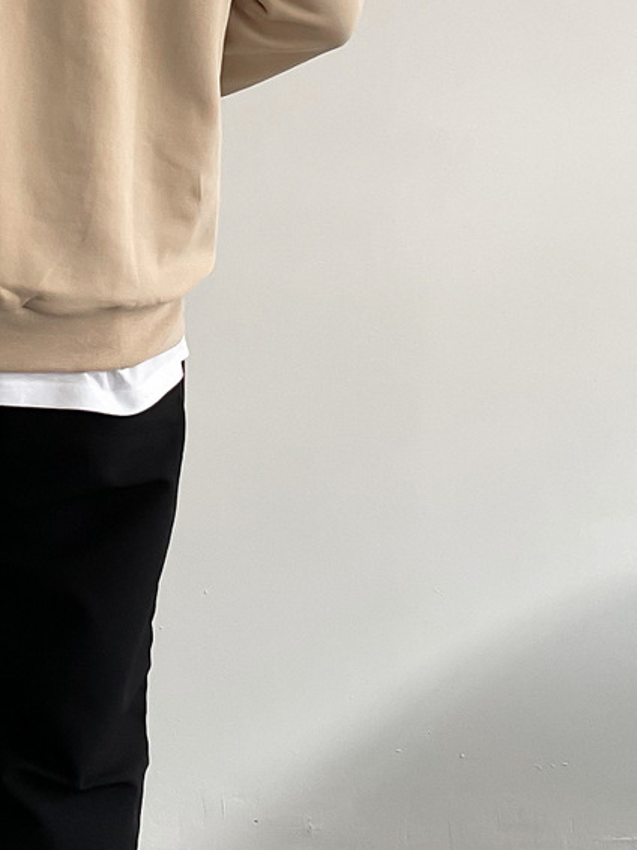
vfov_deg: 23.6
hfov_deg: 17.7
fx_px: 2013
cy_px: 200
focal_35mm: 82
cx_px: 48
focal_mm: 3
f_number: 1.8
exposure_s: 1/110
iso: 64
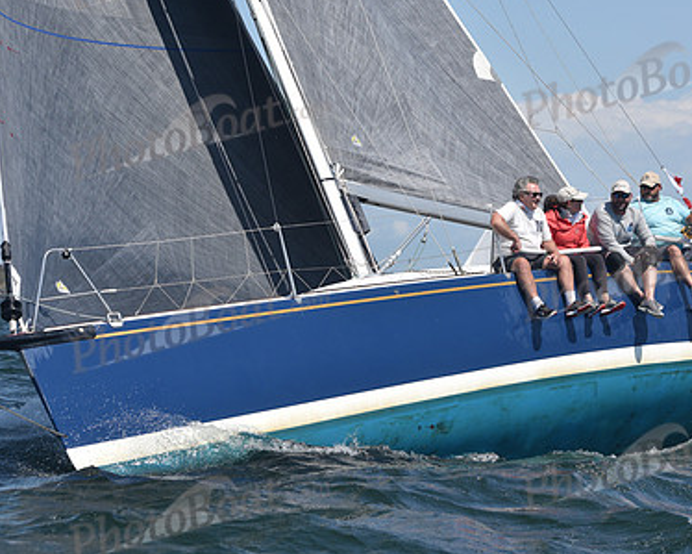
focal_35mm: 131
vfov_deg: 11.8
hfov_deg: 14.7
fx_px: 2682
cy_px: 203
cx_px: 427
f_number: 5.6
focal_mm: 90
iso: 250
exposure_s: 1/1000
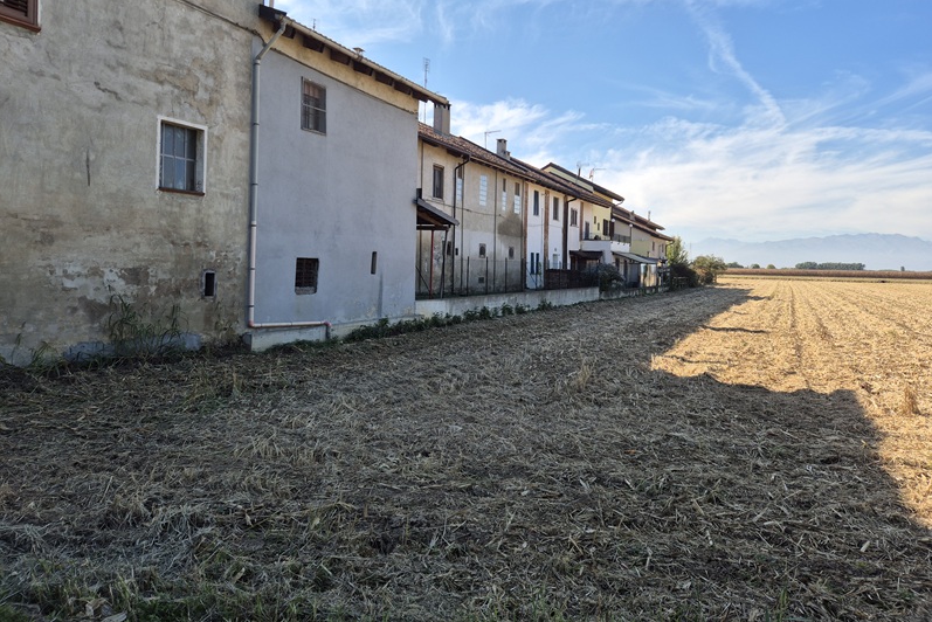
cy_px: 274
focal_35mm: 24
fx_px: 622
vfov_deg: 53.0
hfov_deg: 73.7
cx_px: 467
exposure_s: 1/1040
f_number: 1.8
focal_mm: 5.4
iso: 25
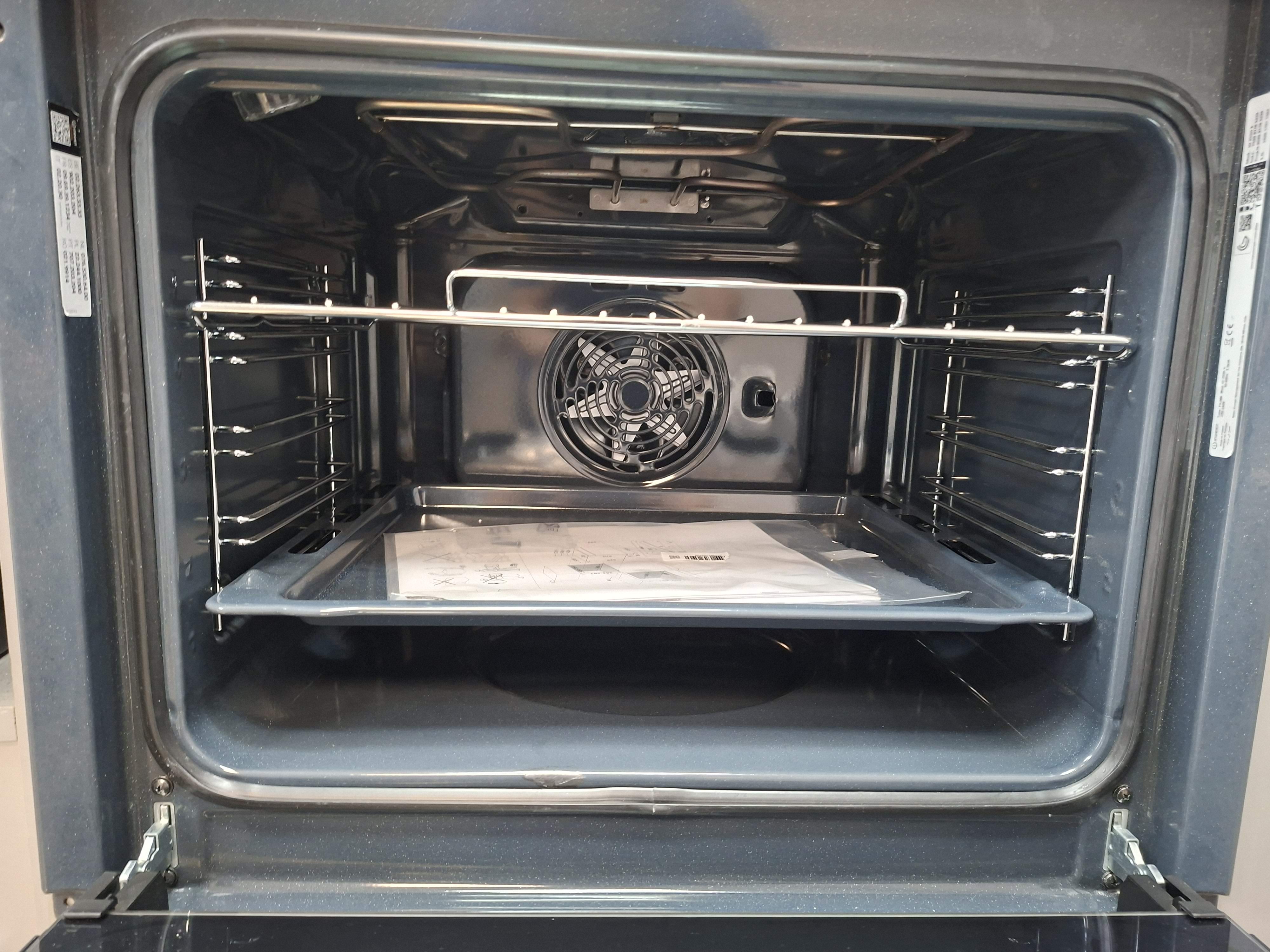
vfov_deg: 58.9
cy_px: 476
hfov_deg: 73.9
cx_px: 635
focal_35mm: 23
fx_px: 844
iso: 500
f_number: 1.8
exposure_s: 1/25
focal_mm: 5.54
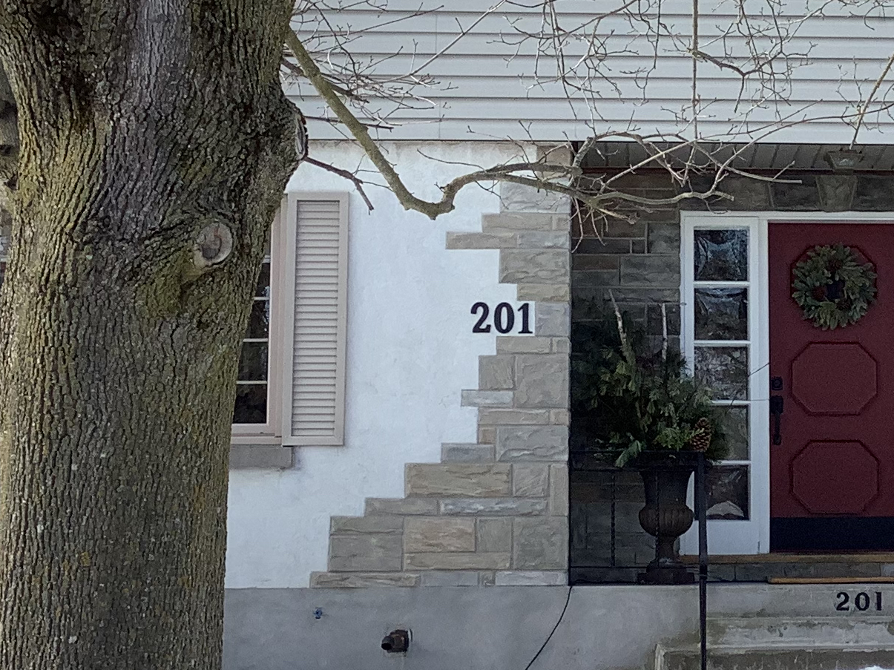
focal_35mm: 84
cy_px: 272
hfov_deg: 22.8
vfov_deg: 17.5
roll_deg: +0.0
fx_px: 2169
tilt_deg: +7.4
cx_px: 781
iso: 25
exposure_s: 1/466
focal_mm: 3.3
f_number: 2.4
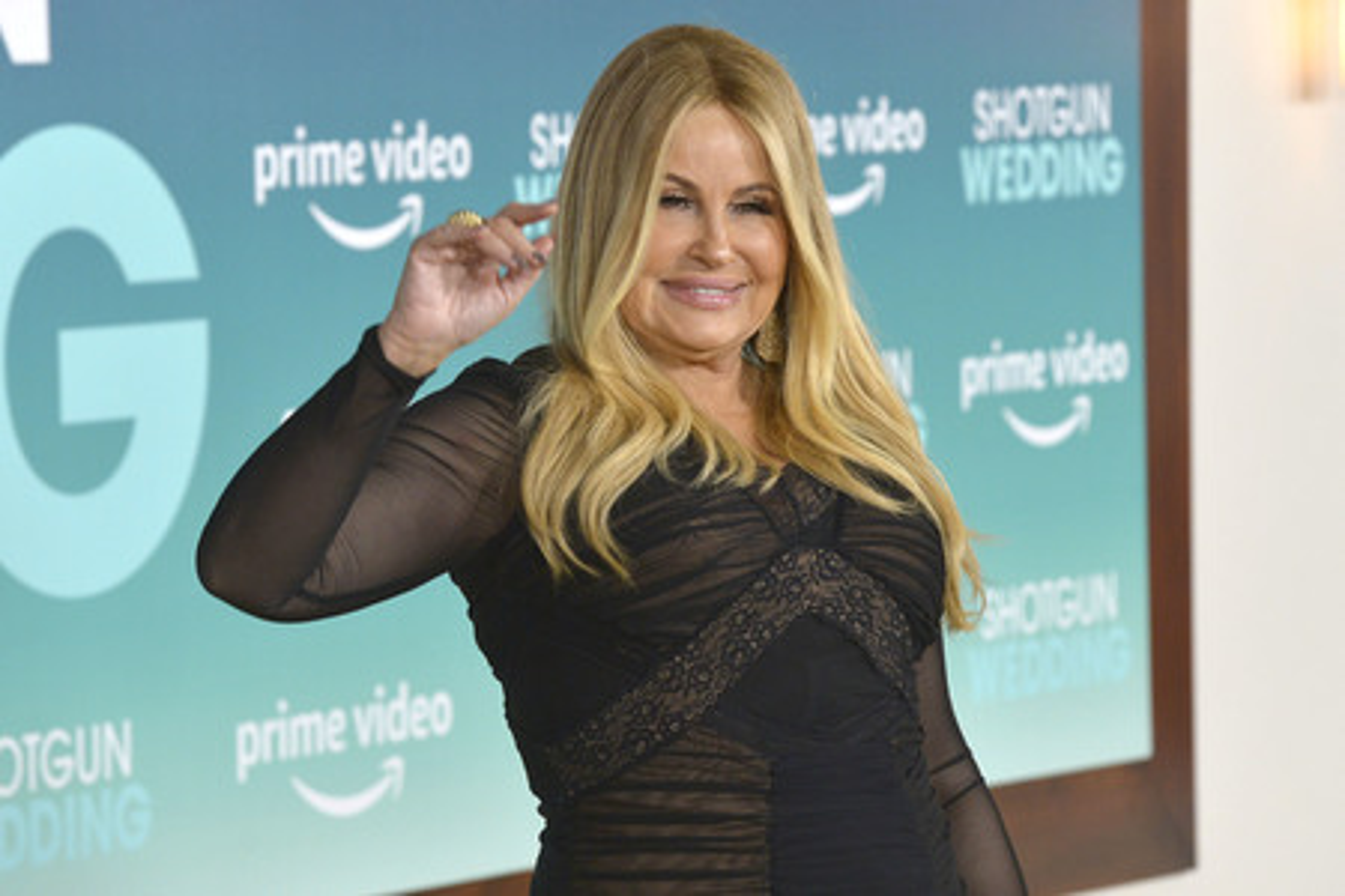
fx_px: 6724
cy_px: 448
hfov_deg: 11.4
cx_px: 672
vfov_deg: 7.6
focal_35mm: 180
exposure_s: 1/320
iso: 2000
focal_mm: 180
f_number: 6.3
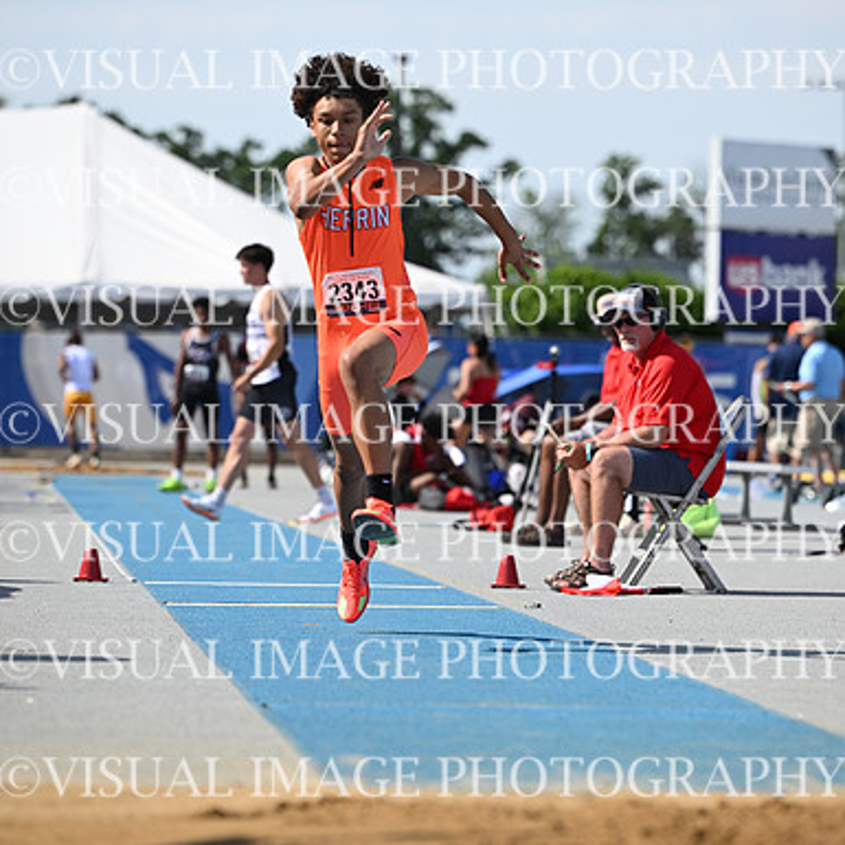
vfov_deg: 8.5
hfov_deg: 8.5
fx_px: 5662
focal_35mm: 205
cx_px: 422
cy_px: 364
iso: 500
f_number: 3.5
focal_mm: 160
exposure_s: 1/6400
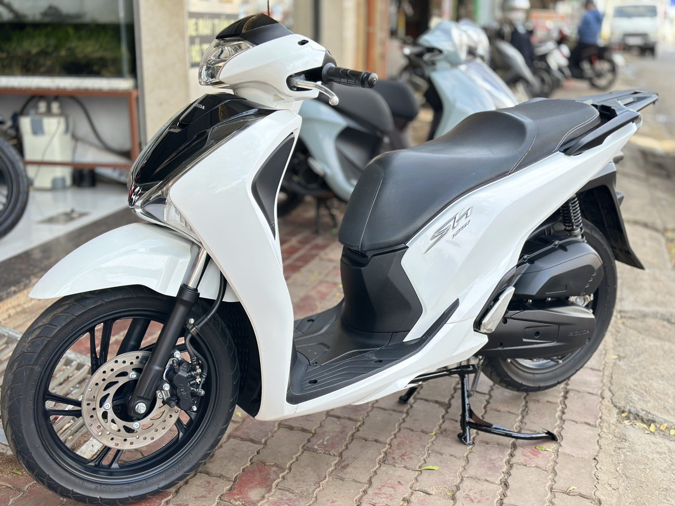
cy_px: 253
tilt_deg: -12.7
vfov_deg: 30.3
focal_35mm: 48
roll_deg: +0.1
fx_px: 936
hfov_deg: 39.7
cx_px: 338
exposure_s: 1/291
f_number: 1.78
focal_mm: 6.86
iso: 80
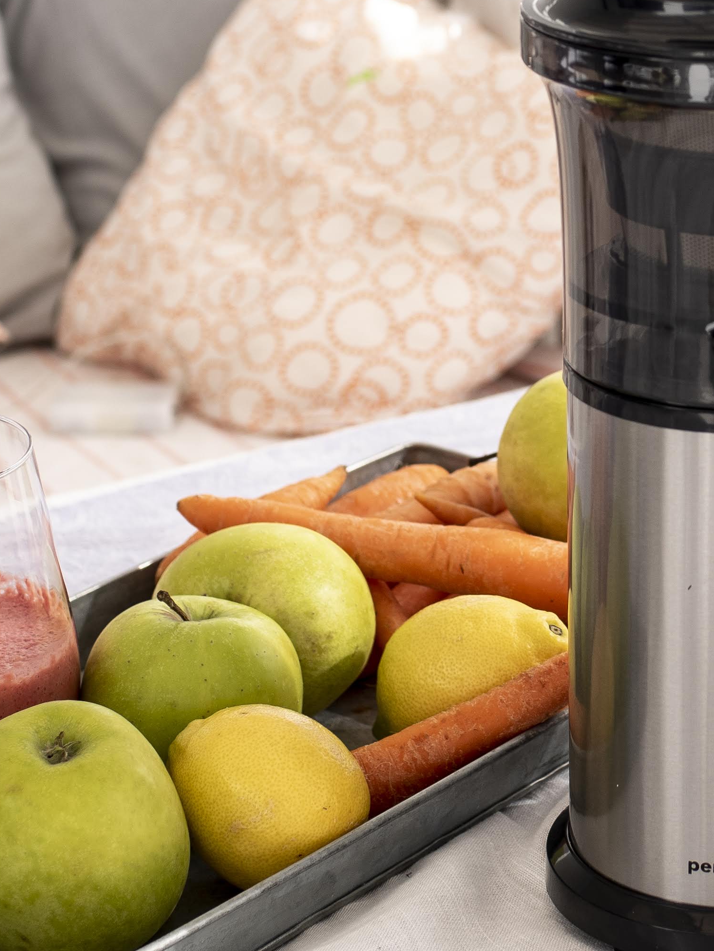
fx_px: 3162
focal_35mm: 115
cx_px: 784
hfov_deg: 12.7
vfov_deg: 17.0
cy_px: 161
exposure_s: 1/640
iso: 100
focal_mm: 25
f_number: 2.8
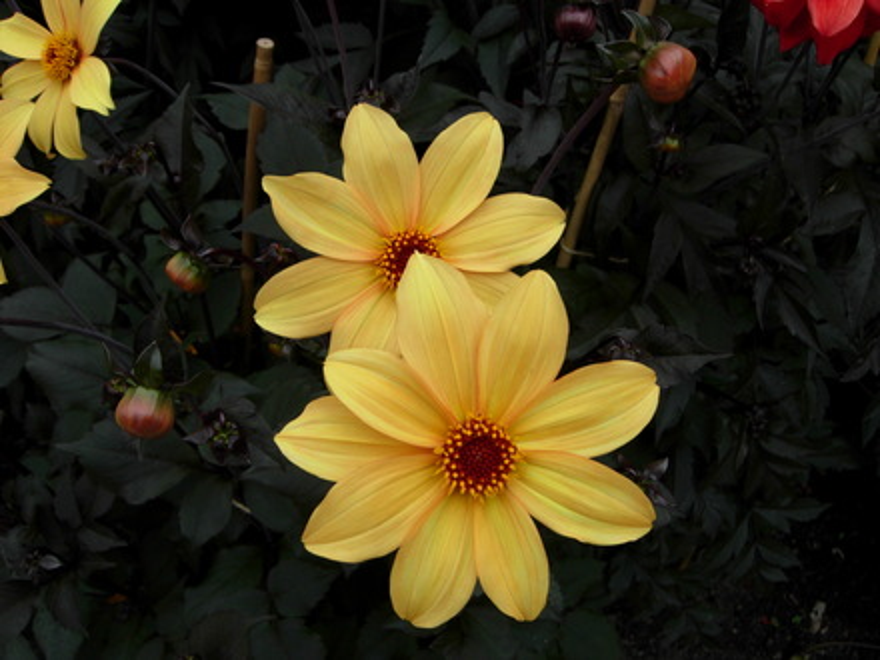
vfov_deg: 39.7
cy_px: 330
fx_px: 915
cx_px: 440
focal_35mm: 36
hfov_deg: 51.4
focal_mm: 7.5
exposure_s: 1/192
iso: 50
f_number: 4.8
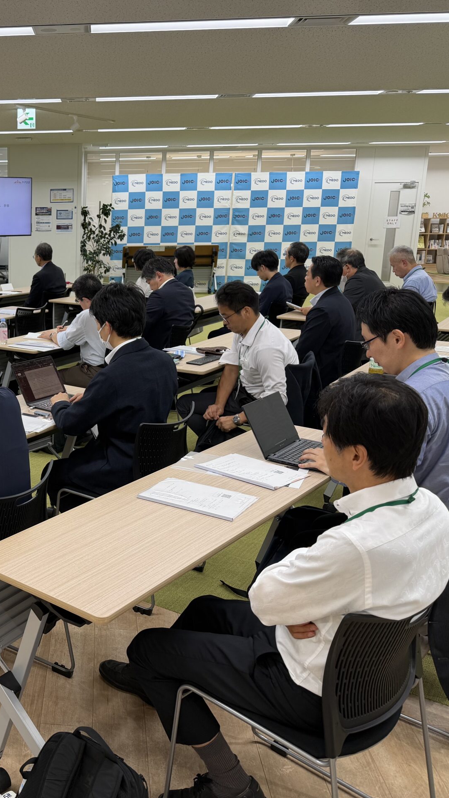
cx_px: 18
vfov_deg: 56.6
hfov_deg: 31.6
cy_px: 399
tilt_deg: -14.0
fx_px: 741
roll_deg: +1.0
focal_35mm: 35
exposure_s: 1/100
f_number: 1.78
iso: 50
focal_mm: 6.76
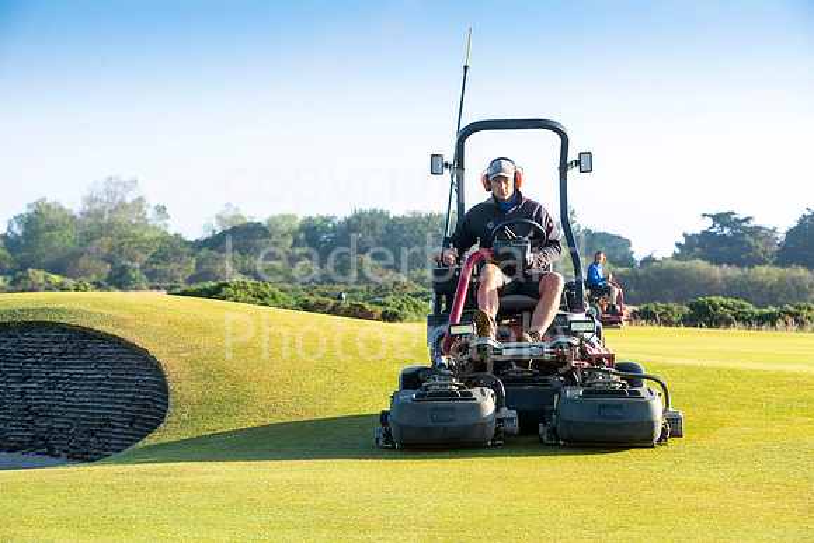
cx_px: 407
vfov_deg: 13.0
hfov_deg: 19.5
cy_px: 272
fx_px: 2375
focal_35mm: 105
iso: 320
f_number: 7.1
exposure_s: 1/500
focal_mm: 105
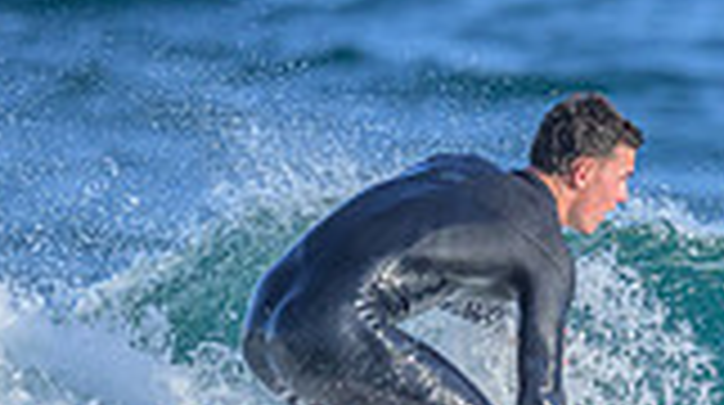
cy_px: 695
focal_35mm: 3025
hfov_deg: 0.7
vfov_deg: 0.4
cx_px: 805
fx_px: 57986
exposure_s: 1/2000
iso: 720
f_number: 6.3
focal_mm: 800
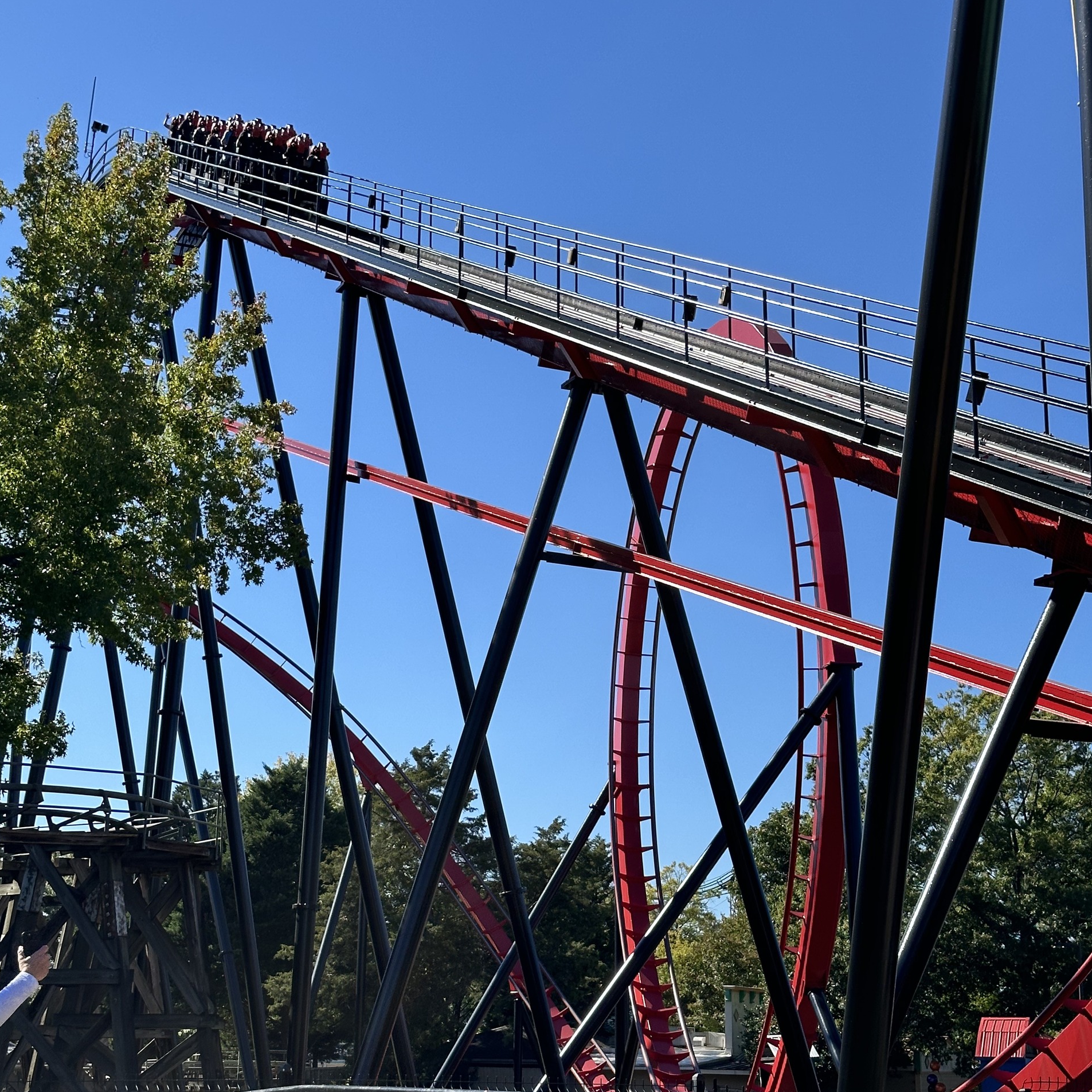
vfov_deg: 30.0
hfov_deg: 30.0
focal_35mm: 57
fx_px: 2034
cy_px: 599
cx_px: 547
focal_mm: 6.86
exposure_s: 1/3876
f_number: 1.78
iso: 64
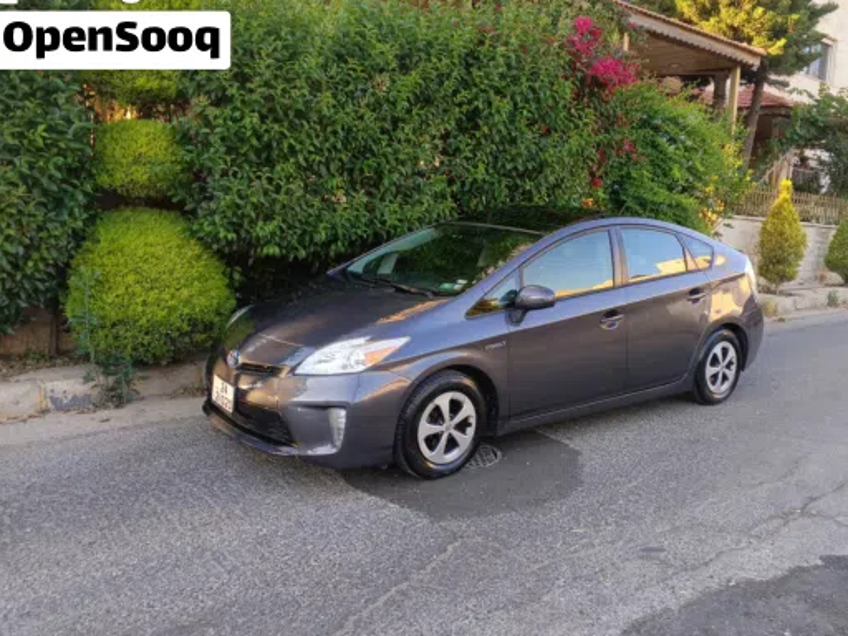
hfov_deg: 59.7
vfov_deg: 46.8
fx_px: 735
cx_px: 480
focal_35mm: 30
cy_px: 308
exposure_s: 1/60
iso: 100
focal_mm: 4.09
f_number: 1.6
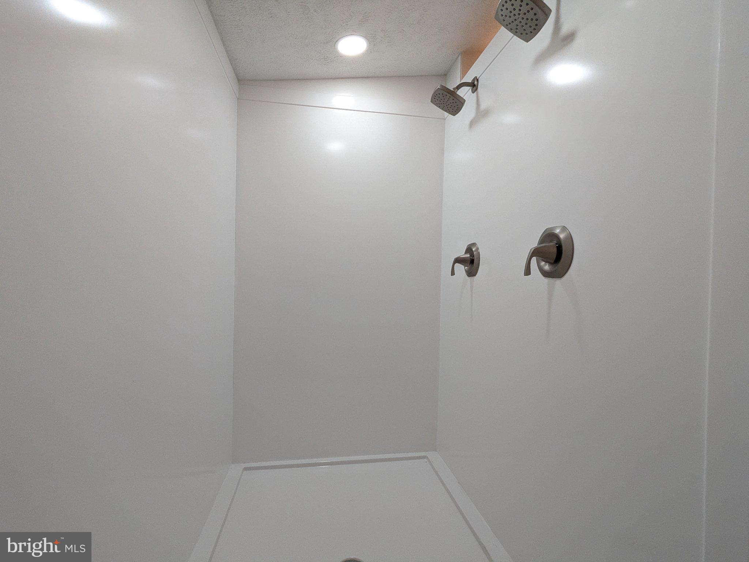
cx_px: 374
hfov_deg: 94.5
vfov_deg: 78.1
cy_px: 281
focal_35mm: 16
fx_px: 346
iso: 132
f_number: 2.2
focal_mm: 2.35
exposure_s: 1/120
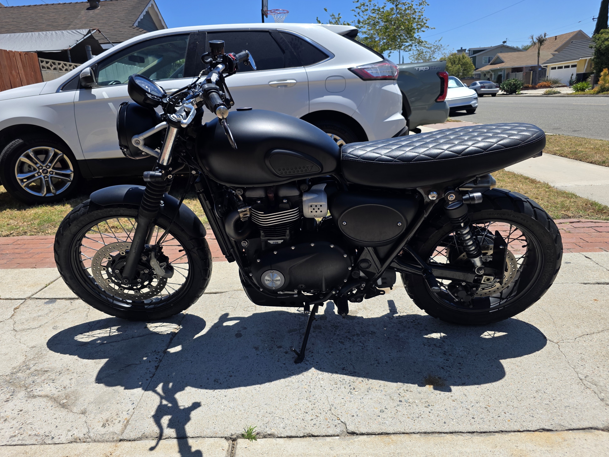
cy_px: 219
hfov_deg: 71.6
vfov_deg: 56.8
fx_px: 422
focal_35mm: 24
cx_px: 296
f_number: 1.7
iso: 80
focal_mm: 6.3
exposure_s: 1/5296
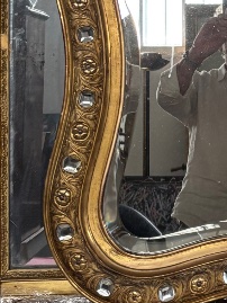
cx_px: 337
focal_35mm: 116
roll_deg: -1.6
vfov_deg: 16.4
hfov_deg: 12.2
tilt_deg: -6.9
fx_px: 1013
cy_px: -46
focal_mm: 5.96
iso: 125
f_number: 1.6
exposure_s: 1/121
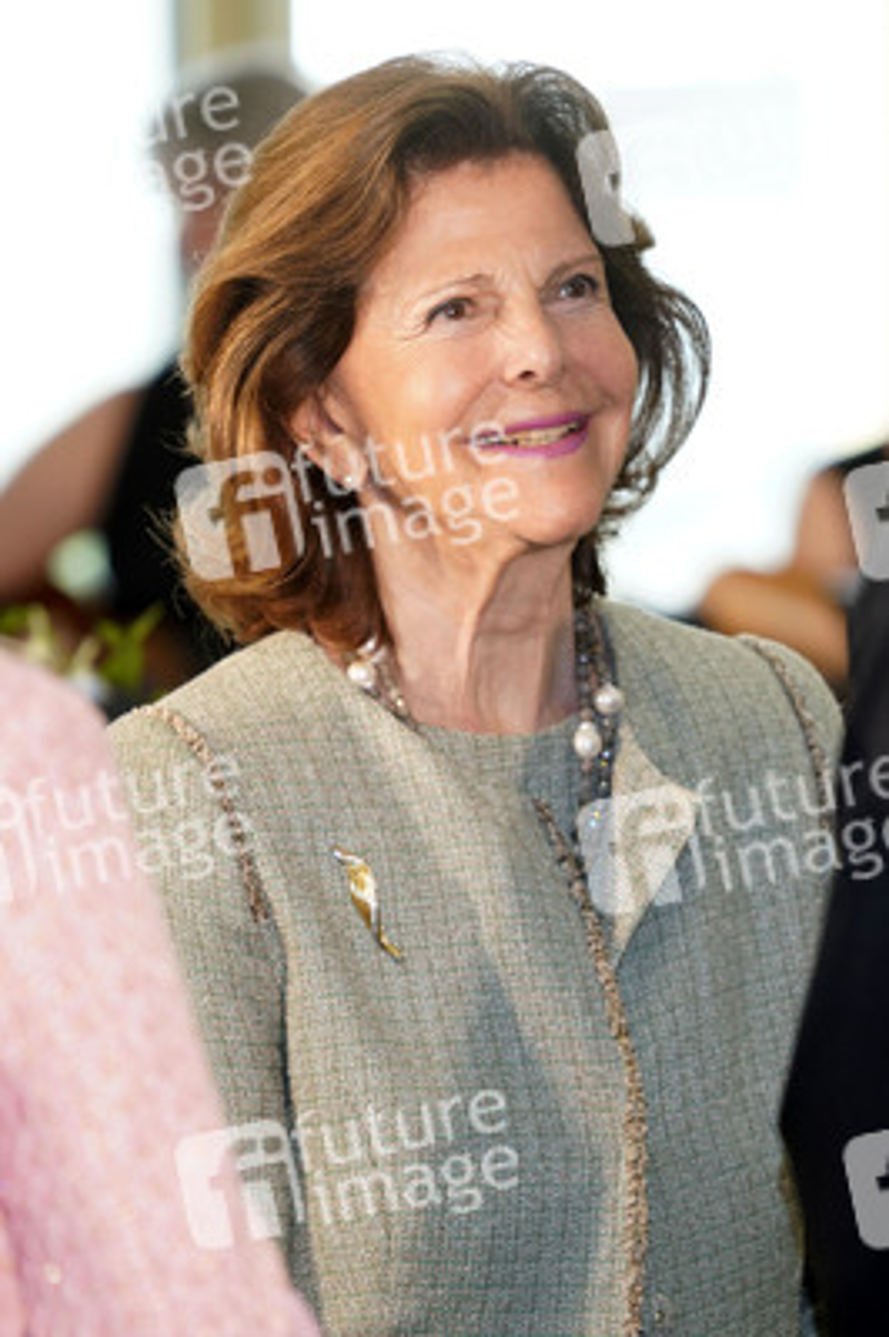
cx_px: 444
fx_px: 7421
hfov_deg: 6.9
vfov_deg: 10.3
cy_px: 668
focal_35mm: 200
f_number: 4
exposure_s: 1/250
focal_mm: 200
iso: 1250
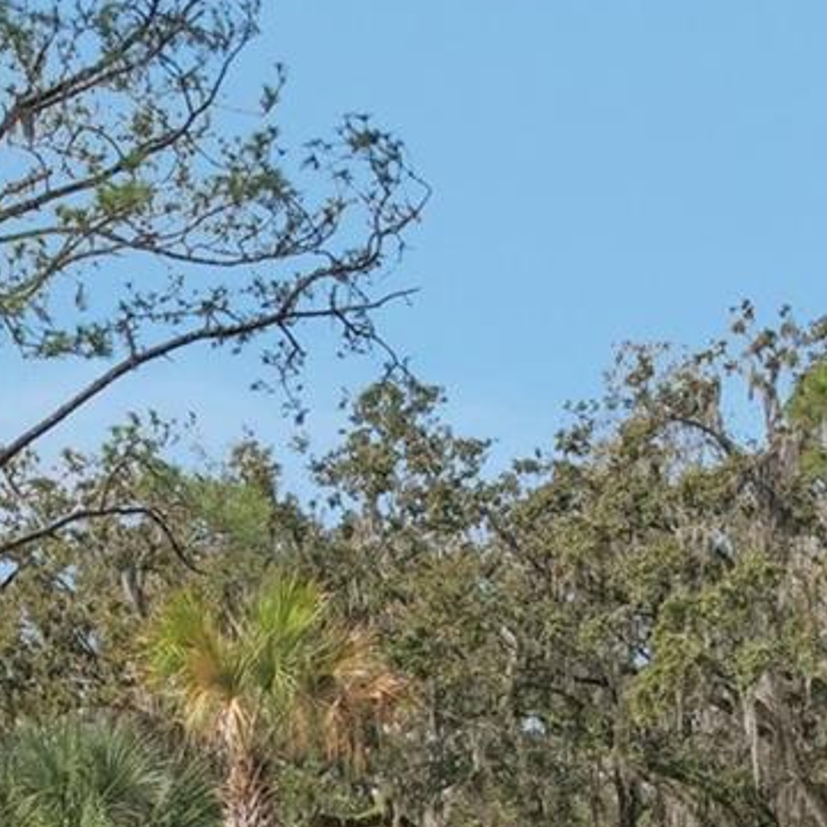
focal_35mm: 83
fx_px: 2243
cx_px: 186
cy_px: 907
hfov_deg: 20.7
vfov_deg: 20.0
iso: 150
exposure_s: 1/2500
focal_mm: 8.4
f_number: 2.8
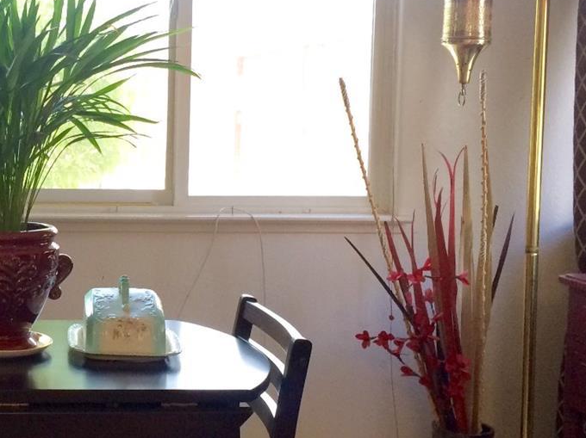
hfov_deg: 28.6
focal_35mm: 64
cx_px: 11
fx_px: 1083
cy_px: 195
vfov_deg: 22.9
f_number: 2.2
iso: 125
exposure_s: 1/30
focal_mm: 4.15
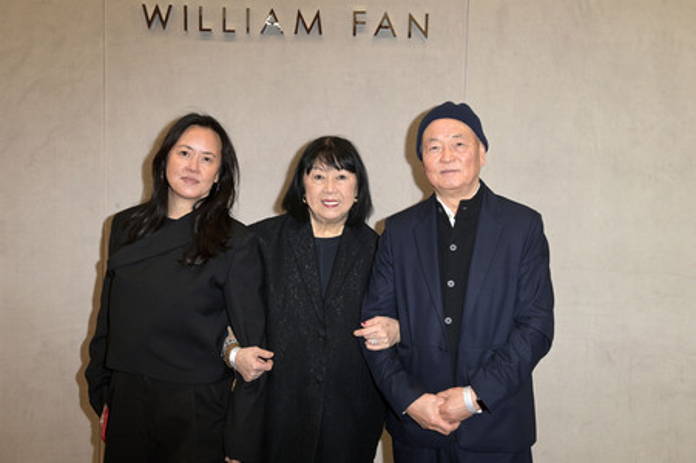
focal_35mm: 48
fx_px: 927
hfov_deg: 41.1
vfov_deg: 28.0
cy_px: 232
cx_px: 348
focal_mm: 48
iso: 2500
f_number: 6.3
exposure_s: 1/200
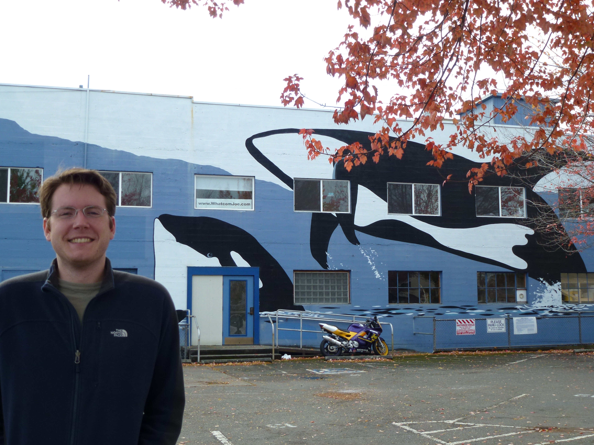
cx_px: 297
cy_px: 222
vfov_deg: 32.2
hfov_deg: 42.1
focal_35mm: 45
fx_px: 772
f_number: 4
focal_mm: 8
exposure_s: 1/250
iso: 100
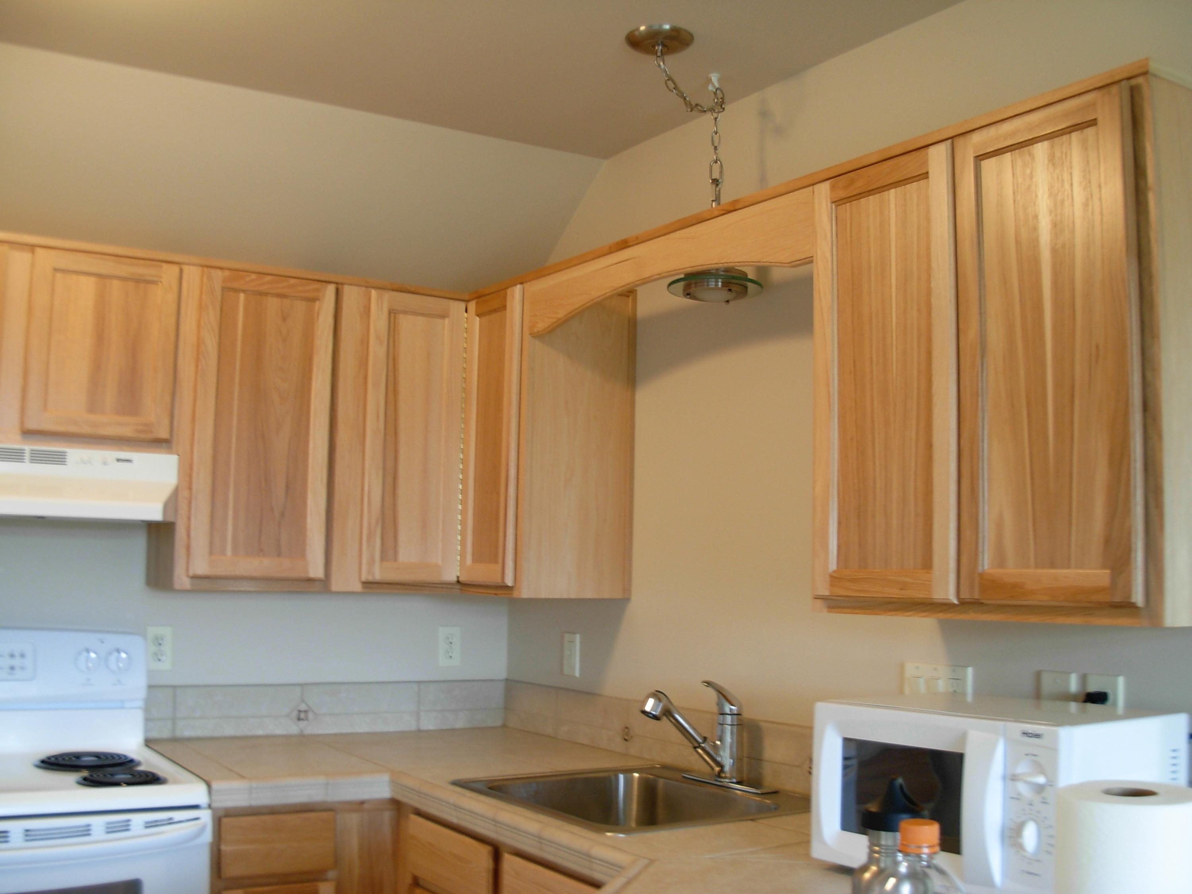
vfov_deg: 37.7
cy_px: 447
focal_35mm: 38
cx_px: 596
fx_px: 1309
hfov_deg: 49.0
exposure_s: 1/8.2
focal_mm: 6.3
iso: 79
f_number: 2.9
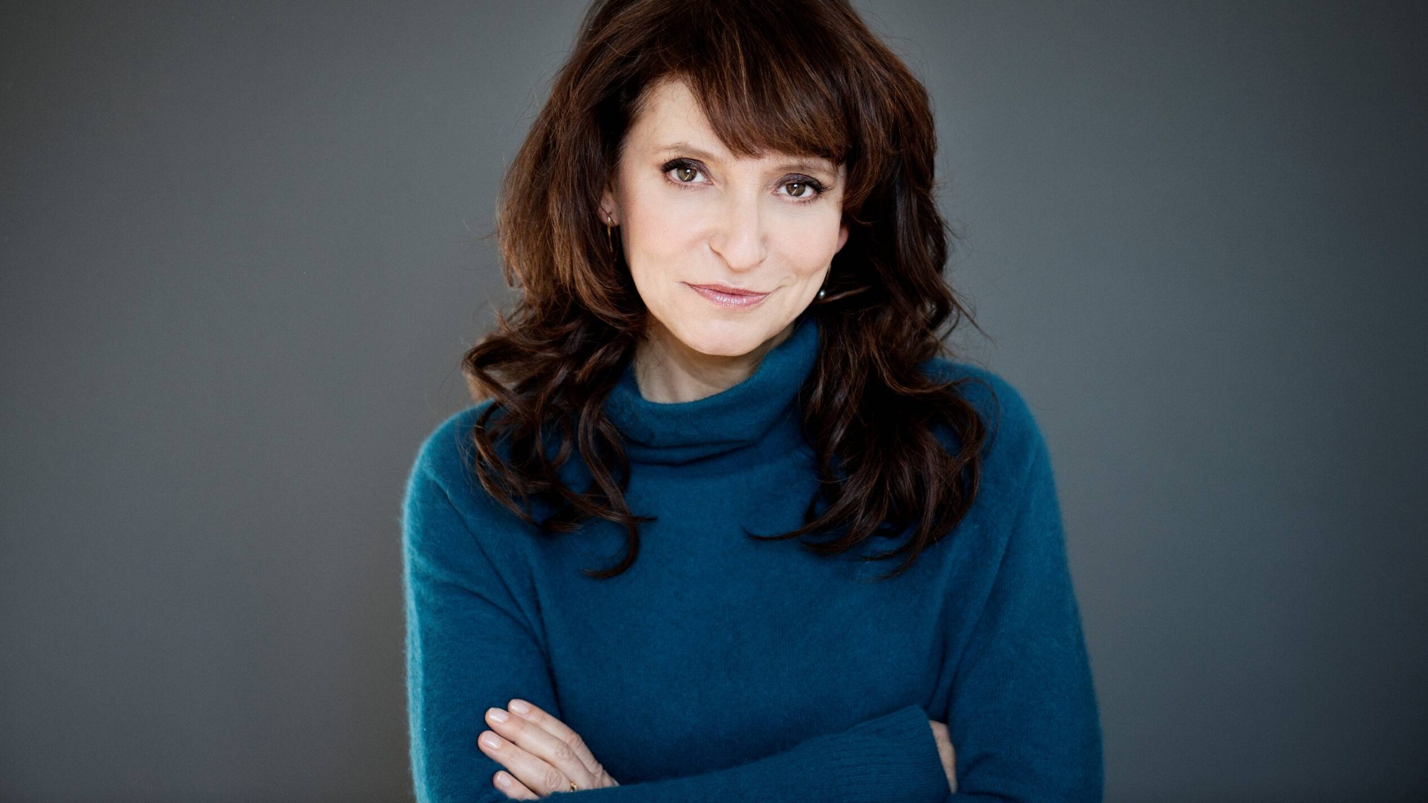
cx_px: 716
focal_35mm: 111
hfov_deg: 19.3
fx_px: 4203
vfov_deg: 10.9
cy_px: 328
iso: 200
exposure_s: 1/80
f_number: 2.8
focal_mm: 105
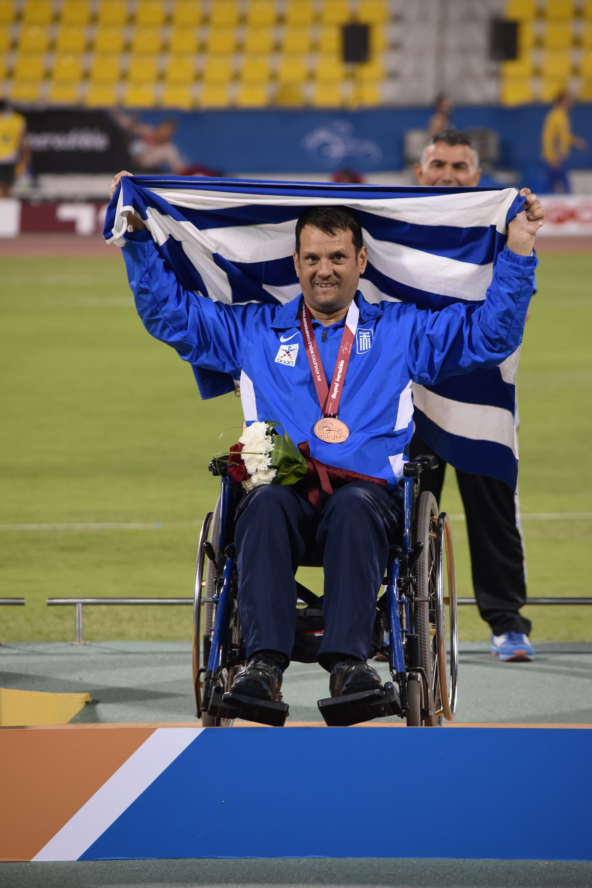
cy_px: 444
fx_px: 7214
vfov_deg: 7.0
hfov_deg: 4.7
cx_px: 296
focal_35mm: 292
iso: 1250
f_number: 5
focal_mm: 195
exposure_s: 1/500
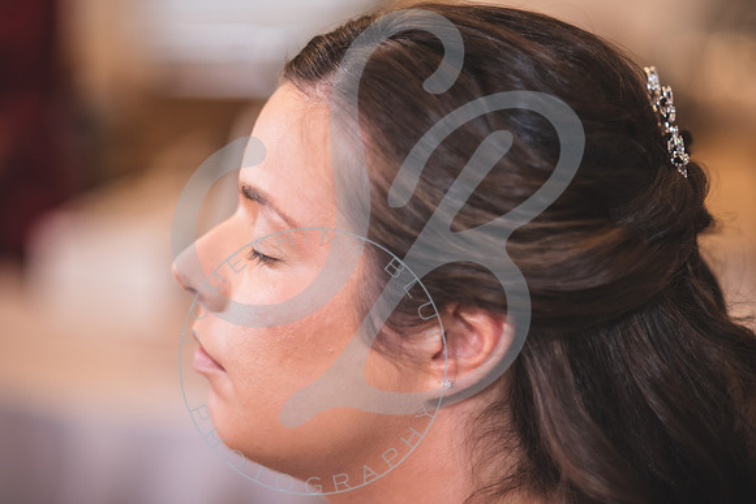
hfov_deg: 23.9
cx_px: 378
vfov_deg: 16.1
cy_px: 252
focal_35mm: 85
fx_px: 1785
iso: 800
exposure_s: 1/125
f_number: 1.8
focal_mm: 85
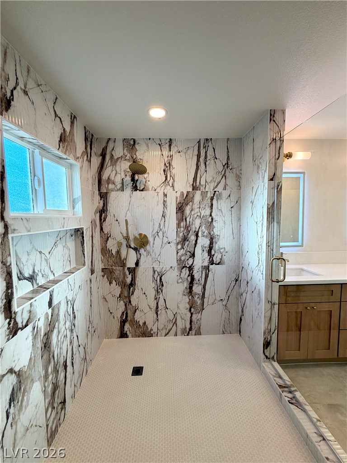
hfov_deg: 85.7
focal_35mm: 14
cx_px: 174
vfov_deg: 102.1
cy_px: 232
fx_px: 187
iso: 80
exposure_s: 1/120
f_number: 2.2
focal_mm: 2.22
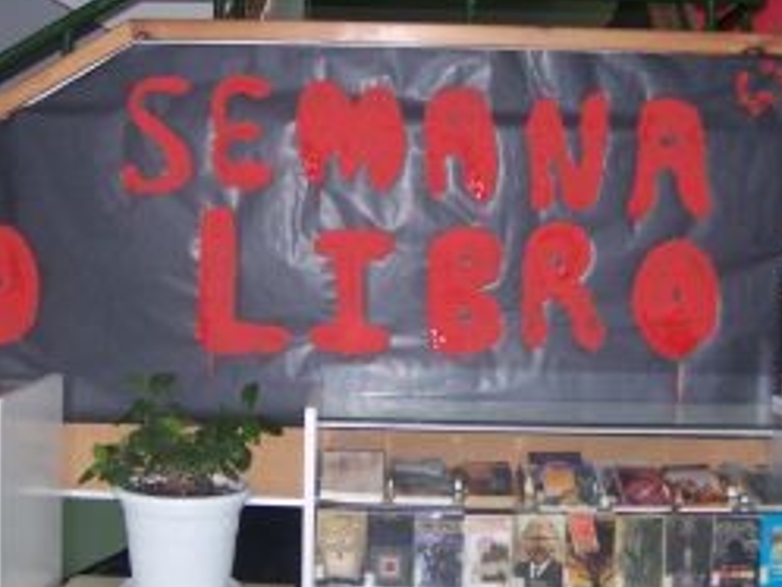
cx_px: 371
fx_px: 1379
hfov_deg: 31.7
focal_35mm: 61
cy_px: 270
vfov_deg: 24.0
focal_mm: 6.3
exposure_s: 1/60
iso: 140
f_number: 2.8
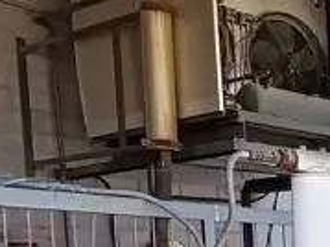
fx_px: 800
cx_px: 516
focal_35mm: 84
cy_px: 380
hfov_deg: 19.7
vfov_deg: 16.0
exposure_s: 1/194
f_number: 2.2
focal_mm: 1.65
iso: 50
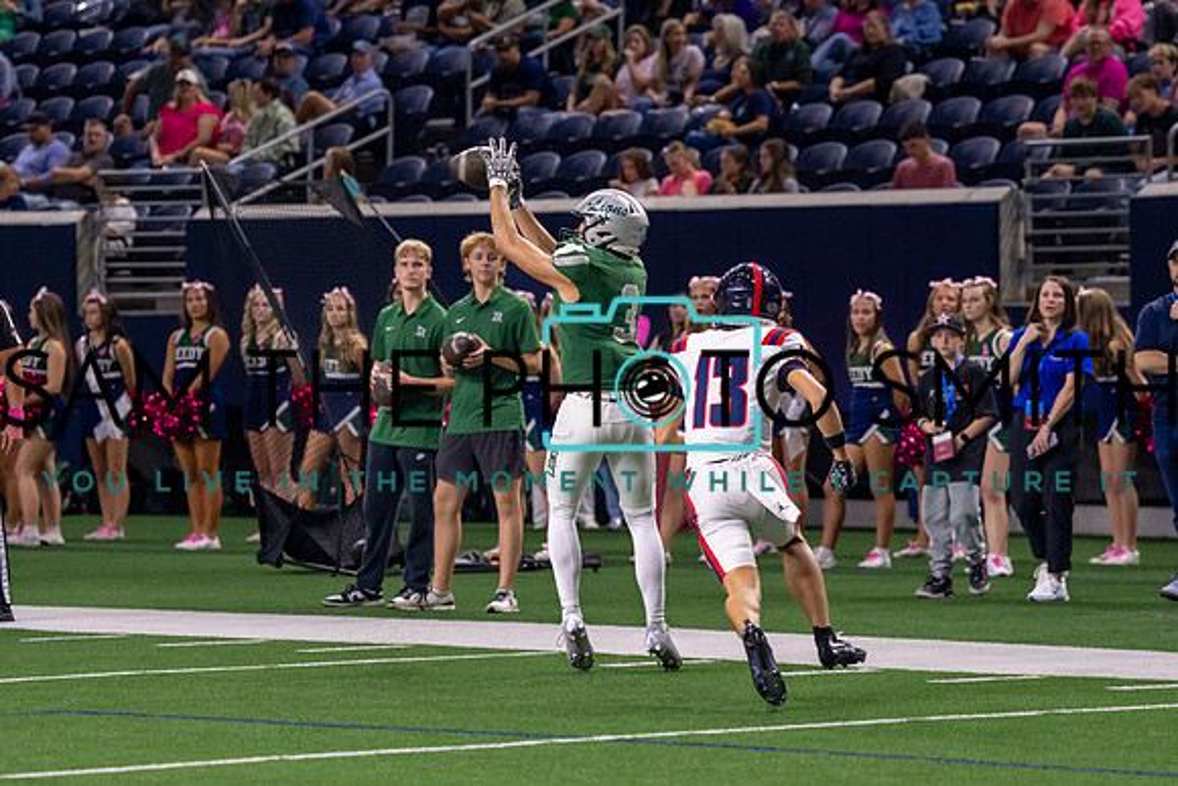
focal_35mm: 208
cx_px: 483
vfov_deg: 6.6
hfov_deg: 9.9
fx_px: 6797
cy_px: 386
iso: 2500
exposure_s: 1/1000
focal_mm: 127
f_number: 2.8
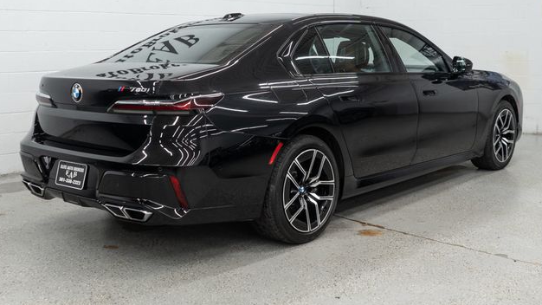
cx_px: 271
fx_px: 647
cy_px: 132
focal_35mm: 45
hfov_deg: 45.5
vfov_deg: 26.5
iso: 200
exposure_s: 1/40
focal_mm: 28
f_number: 3.2
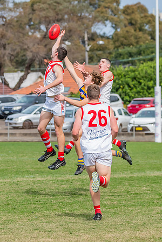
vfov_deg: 5.6
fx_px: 2472
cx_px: 72
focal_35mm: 366
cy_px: 111
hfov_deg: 3.8
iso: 800
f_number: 9
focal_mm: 200
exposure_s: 1/1600
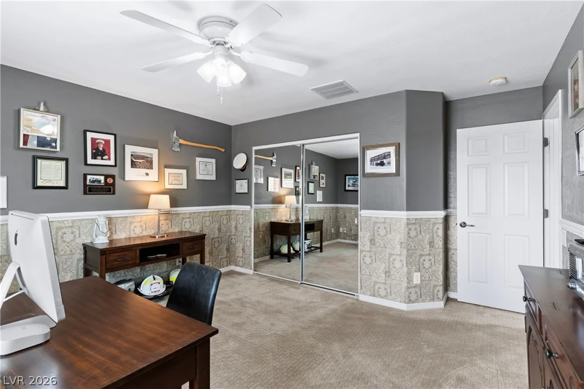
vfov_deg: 70.5
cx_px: 292
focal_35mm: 17
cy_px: 194
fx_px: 276
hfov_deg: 93.3
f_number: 8
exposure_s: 1/13
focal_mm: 17
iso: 400
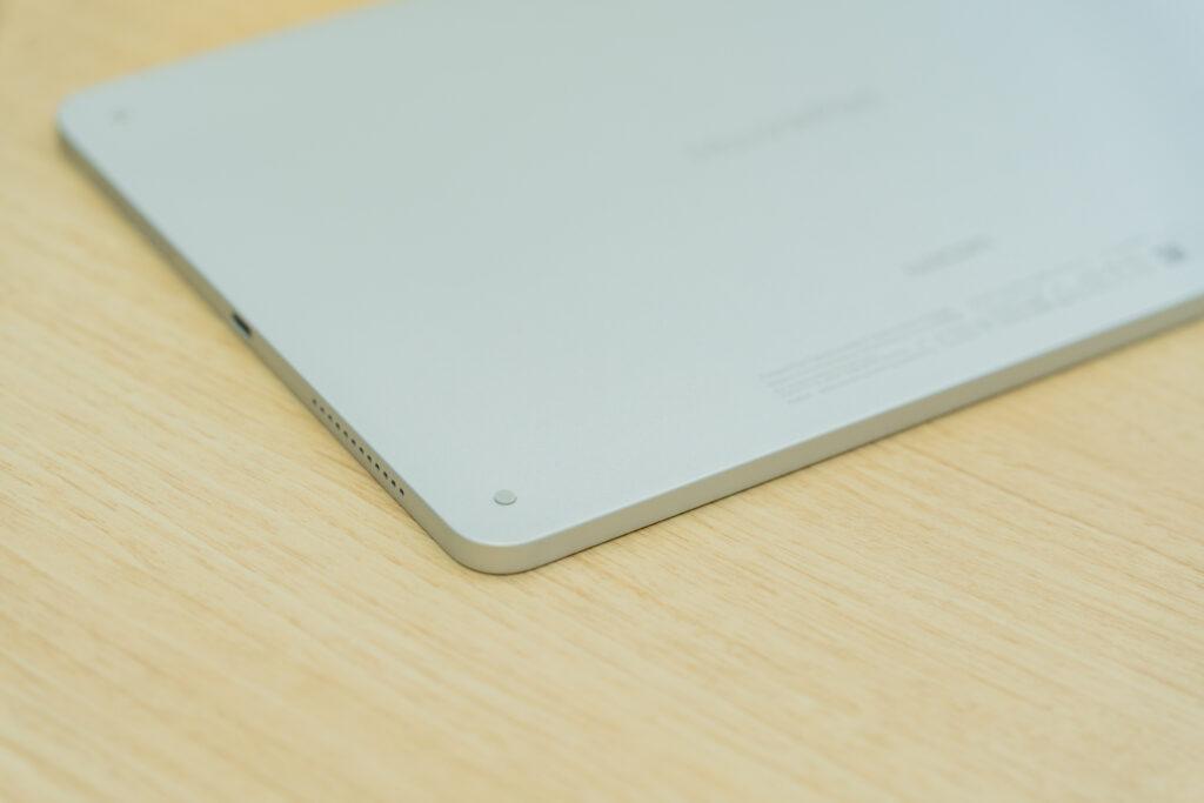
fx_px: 3679
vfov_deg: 12.5
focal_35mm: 110
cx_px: 602
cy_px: 402
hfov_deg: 18.6
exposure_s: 1/320
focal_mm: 110
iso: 800
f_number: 4
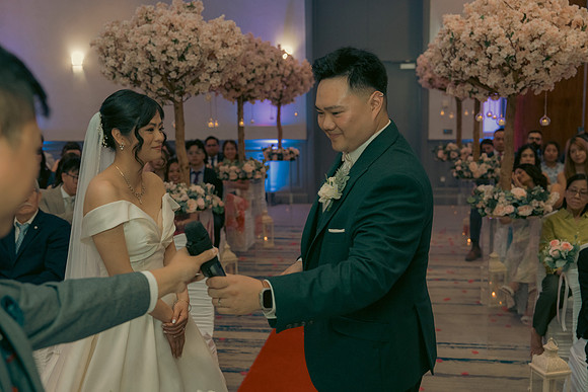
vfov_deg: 31.9
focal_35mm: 42
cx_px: 294
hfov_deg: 46.4
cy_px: 196
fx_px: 686
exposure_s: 1/160
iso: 2500
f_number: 3.5
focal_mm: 42
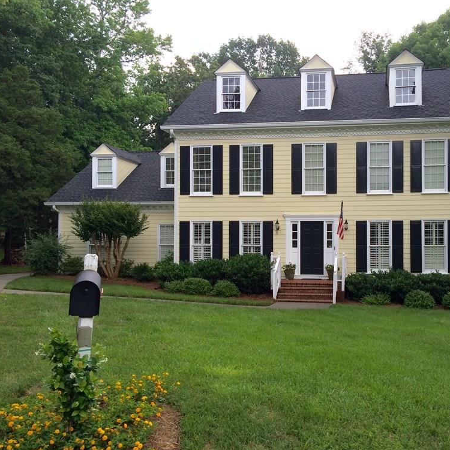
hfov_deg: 46.6
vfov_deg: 47.2
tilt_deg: -1.7
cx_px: 295
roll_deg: -0.9
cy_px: 230
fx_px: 515
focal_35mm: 35
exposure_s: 1/432
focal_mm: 4.15
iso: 32
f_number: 2.2
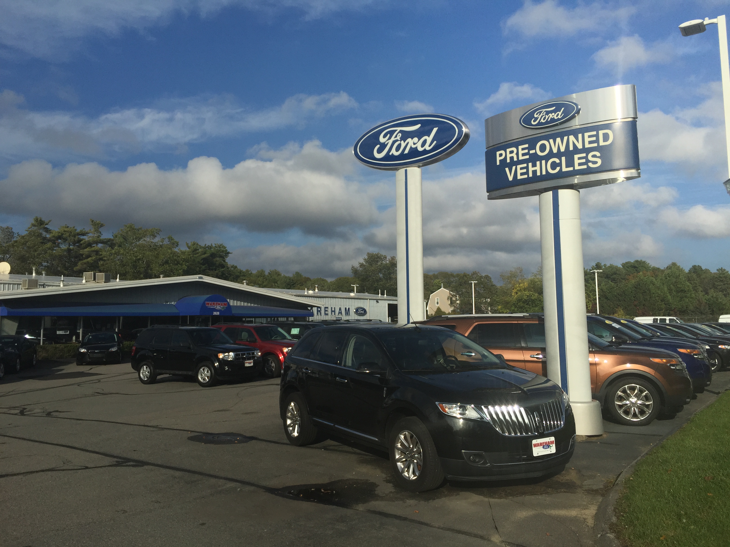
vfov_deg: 48.2
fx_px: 612
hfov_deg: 61.7
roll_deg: -0.4
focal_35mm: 29
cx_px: 365
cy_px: 274
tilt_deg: +6.7
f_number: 2.2
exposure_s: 1/3968
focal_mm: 4.15
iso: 32
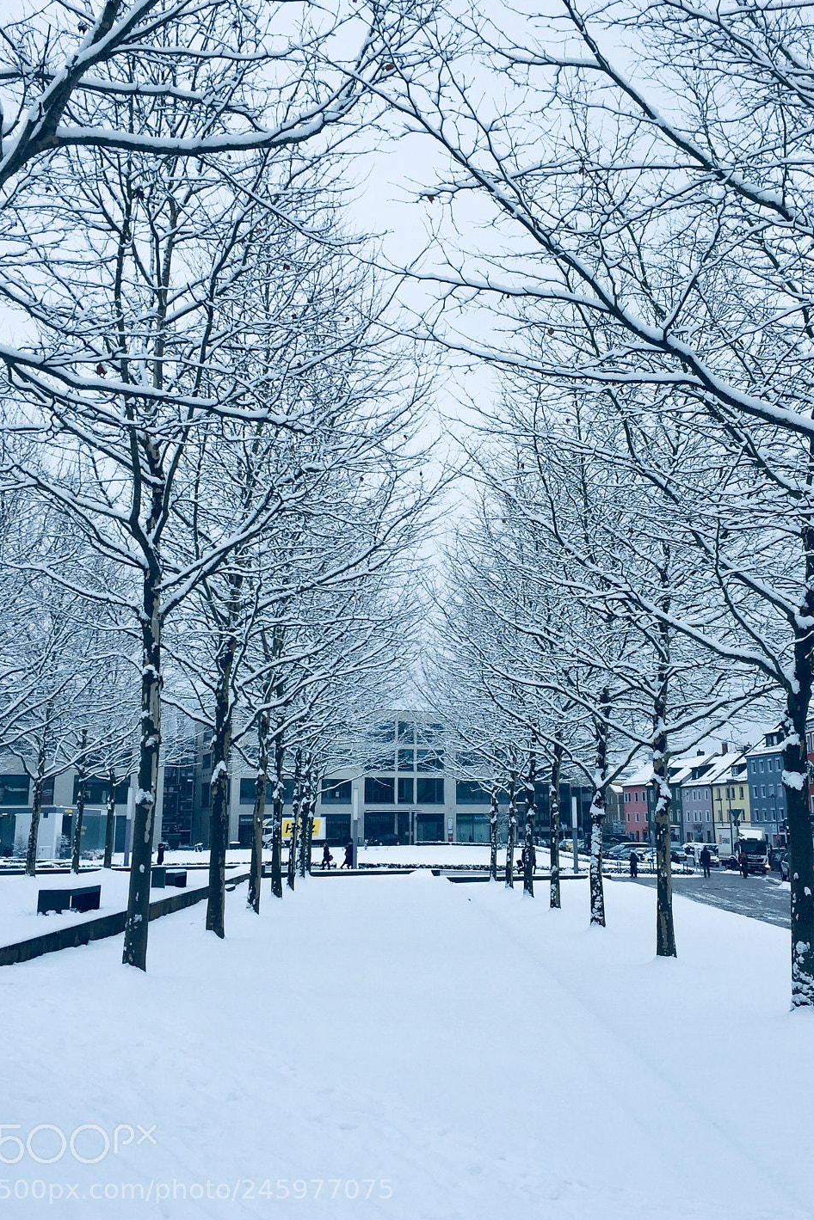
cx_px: 459
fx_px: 1153
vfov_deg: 55.8
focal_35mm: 34
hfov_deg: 38.8
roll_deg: +1.0
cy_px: 569
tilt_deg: +13.0
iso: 32
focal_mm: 4.15
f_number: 2.2
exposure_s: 1/942
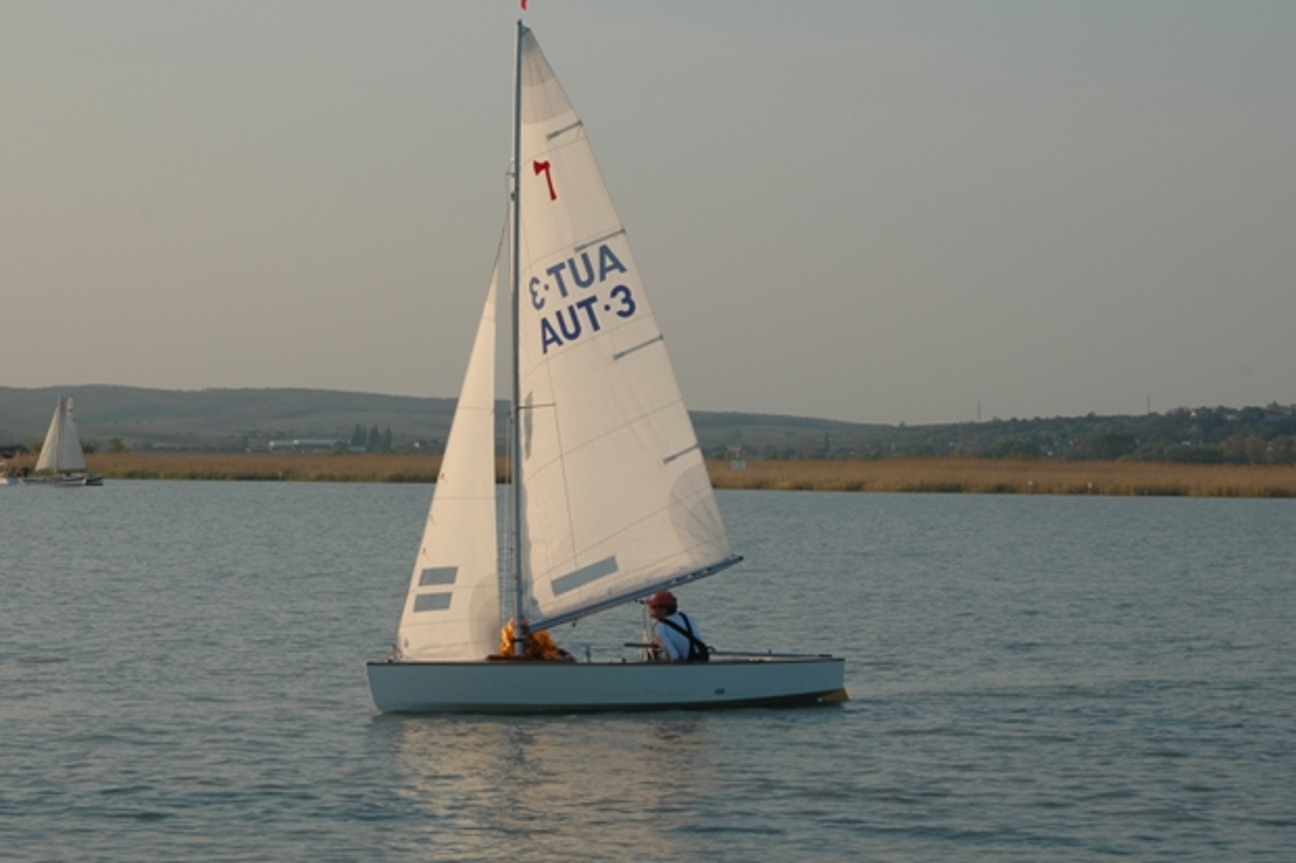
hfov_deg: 18.9
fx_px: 3886
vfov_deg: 12.7
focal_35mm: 108
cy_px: 429
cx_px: 665
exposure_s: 1/250
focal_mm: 70
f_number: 8
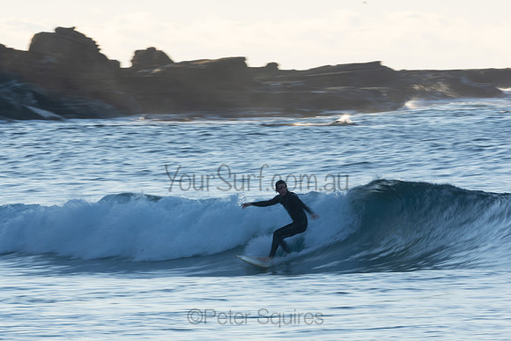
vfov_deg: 2.4
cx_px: 256
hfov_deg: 3.5
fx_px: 8305
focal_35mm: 585
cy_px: 170
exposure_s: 1/30
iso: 100
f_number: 20
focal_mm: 390
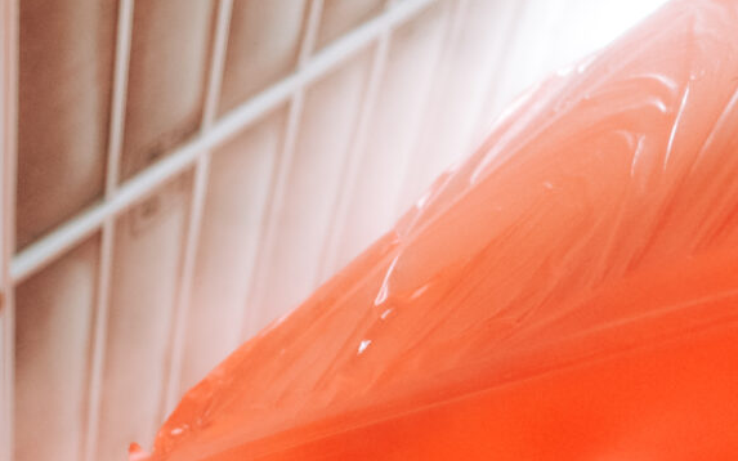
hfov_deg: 22.6
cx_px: -210
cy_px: 553
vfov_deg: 15.3
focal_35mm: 82
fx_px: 1649
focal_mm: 18
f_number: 2.8
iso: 800
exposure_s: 1/200
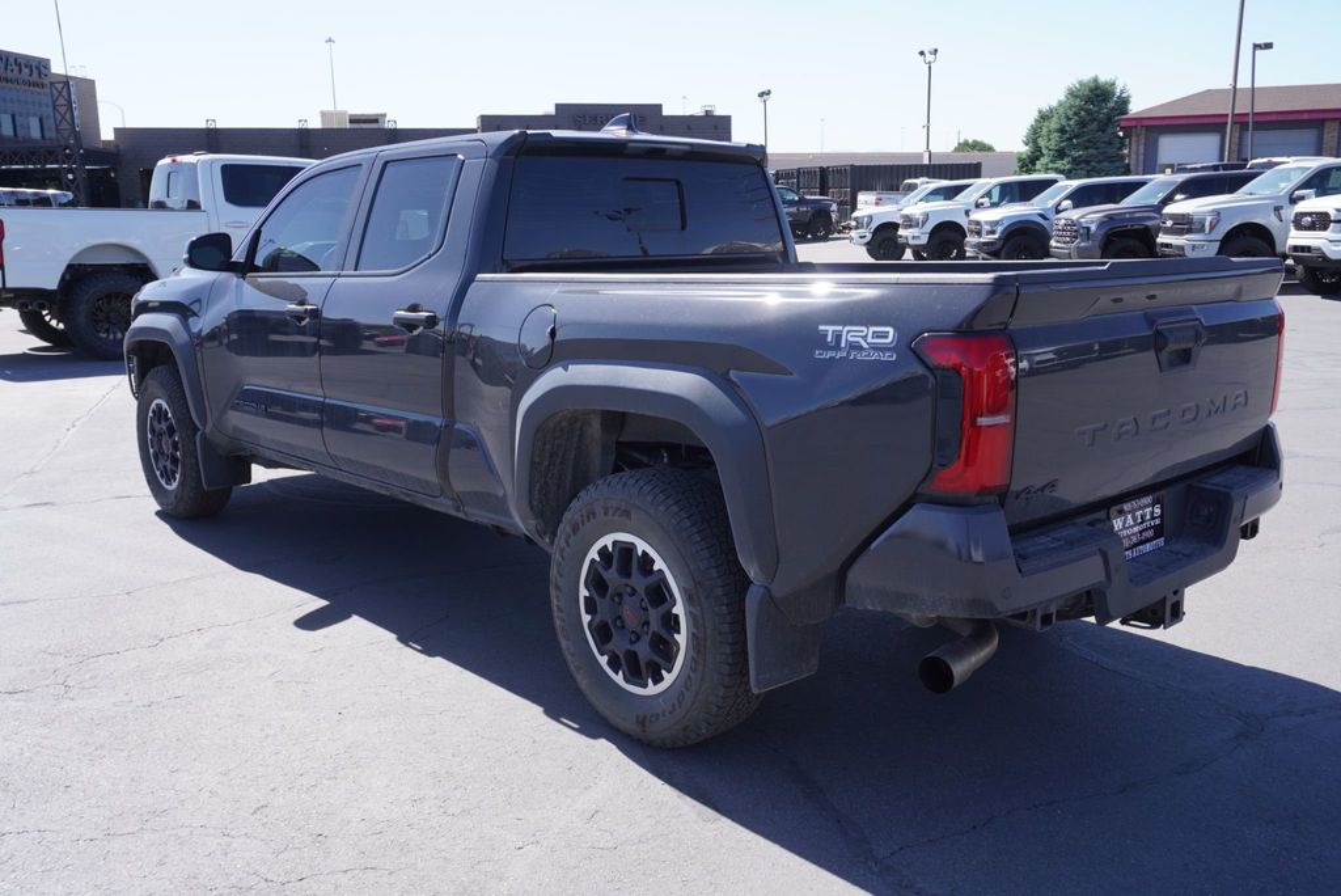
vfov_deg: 41.8
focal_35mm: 32
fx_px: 1174
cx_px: 670
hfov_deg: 59.5
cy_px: 448
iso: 100
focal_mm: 21
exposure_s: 1/160
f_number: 6.3
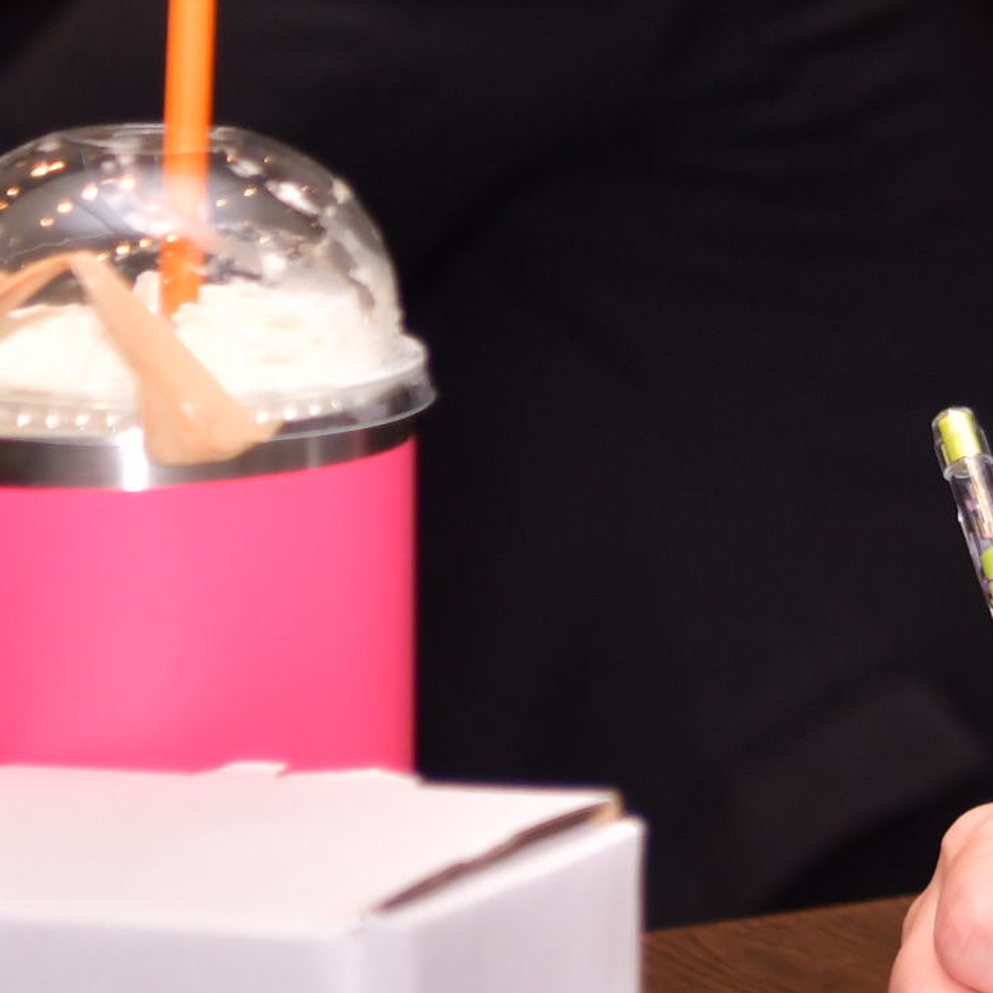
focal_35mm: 237
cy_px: 56
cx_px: 1903
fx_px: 7692
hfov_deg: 7.1
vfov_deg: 7.4
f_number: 2.8
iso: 640
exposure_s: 1/200
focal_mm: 50
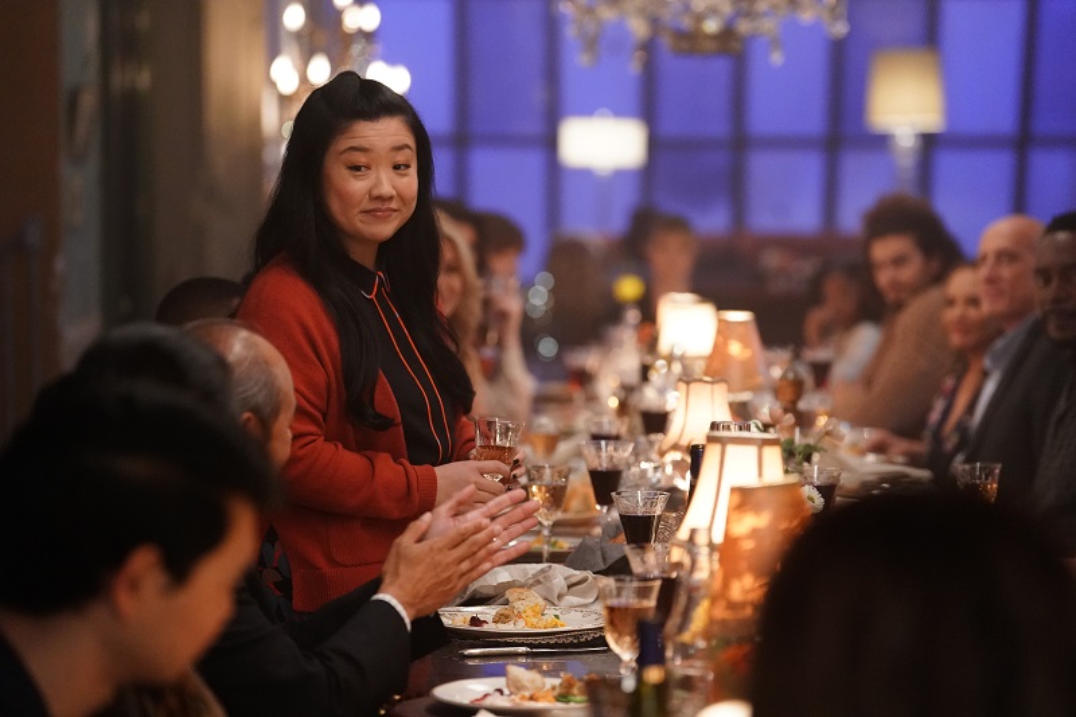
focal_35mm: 125
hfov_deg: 16.4
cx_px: 538
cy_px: 358
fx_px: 3735
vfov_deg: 11.0
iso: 8000
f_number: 2.8
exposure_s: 1/250
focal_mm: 125
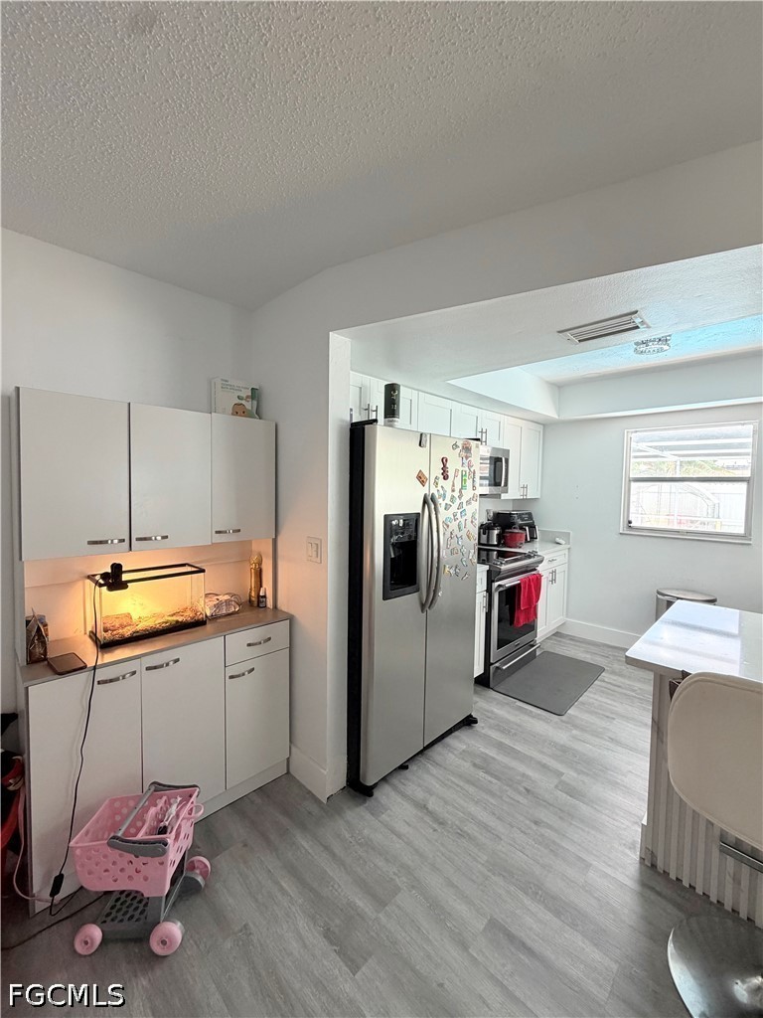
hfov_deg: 85.7
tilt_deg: -4.4
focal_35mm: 14
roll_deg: -0.8
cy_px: 509
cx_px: 382
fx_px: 411
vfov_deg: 102.1
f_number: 2.2
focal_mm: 2.22
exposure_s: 1/120
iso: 250
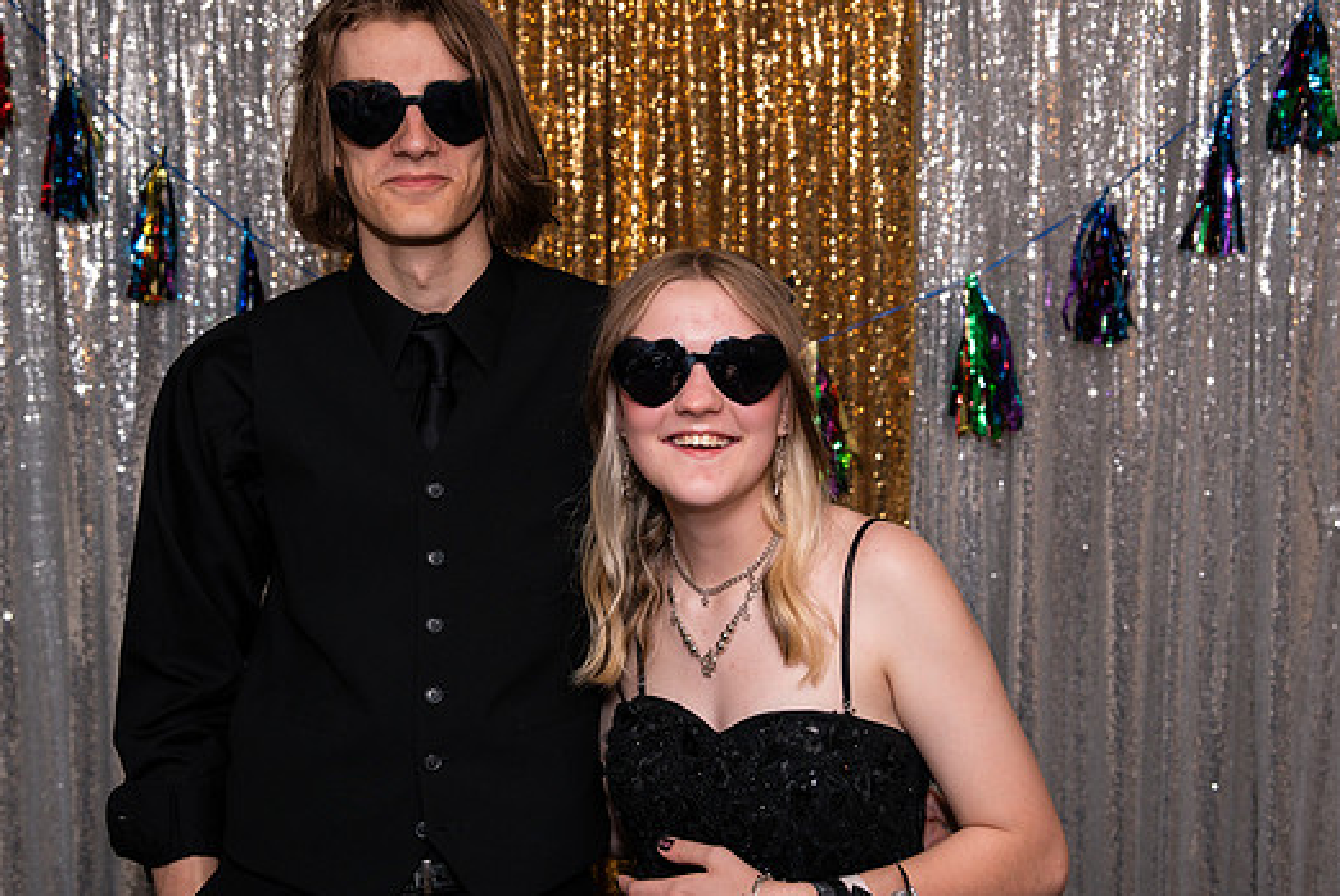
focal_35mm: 52
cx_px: 677
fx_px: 1937
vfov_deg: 26.0
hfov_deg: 38.2
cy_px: 413
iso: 400
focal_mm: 45
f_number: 4
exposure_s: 1/250
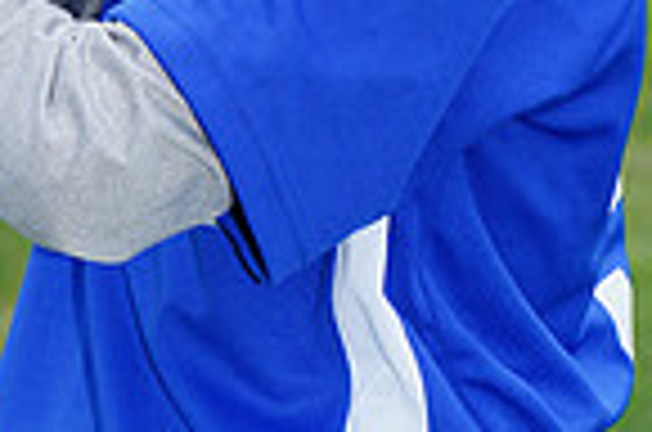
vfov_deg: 2.1
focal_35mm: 650
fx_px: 11746
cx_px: 313
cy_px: -747
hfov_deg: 3.2
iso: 200
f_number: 8
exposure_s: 1/200
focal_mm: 162
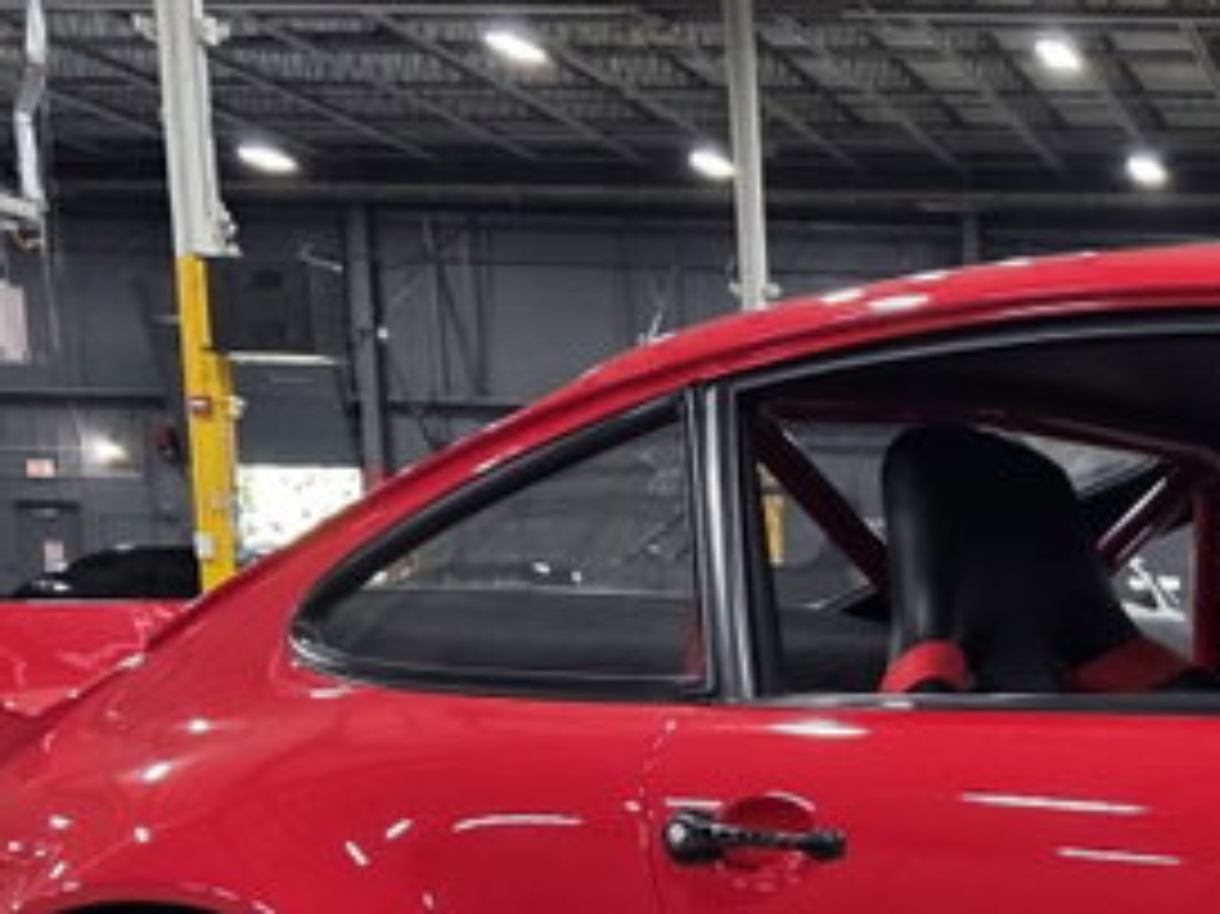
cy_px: 1238
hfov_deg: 19.6
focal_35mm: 87
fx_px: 3065
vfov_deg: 16.0
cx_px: 1828
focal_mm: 6.3
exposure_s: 1/120
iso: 400
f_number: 1.7
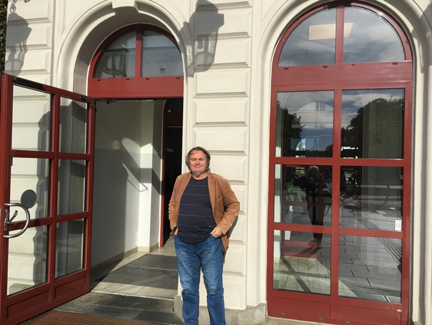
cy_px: 162
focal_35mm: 29
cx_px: 216
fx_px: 362
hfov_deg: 61.6
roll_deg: -2.1
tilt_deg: +1.0
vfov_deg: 48.2
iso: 25
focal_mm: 4.15
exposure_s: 1/2262
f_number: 2.2
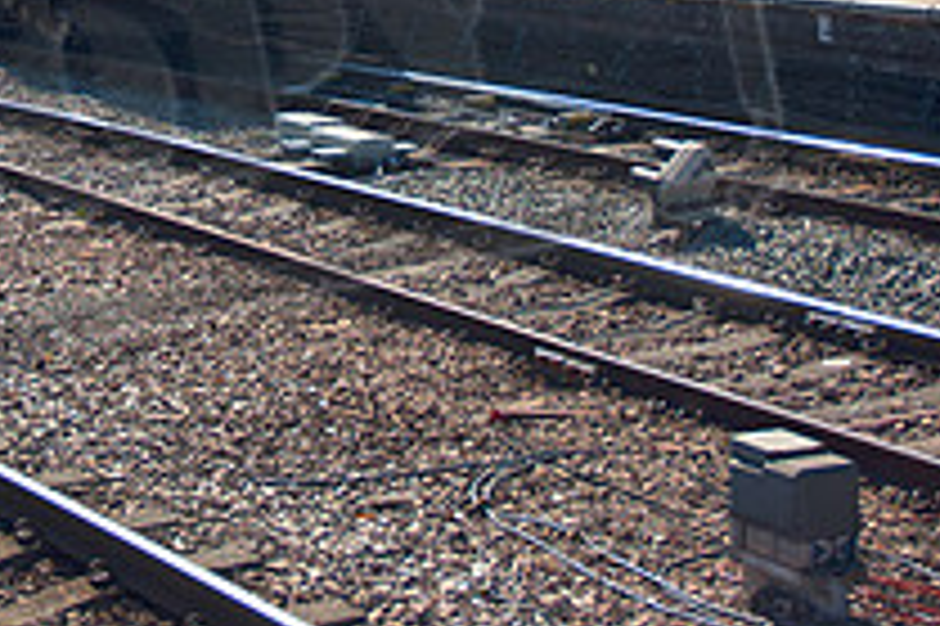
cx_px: 135
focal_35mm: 100
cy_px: -95
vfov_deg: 13.3
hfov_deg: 20.1
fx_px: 2609
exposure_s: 1/1600
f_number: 3.8
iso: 200
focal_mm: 24
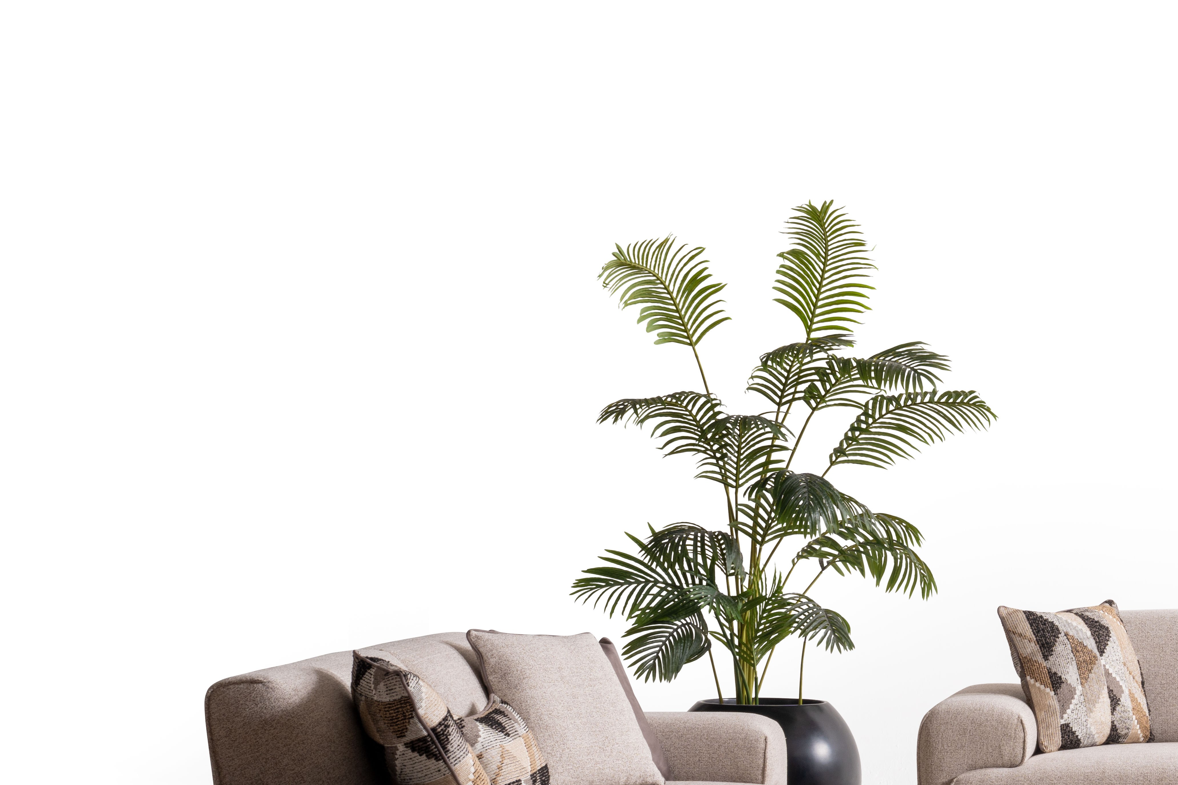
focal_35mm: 104
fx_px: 3403
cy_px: 460
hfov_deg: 18.9
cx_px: 1255
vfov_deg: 13.2
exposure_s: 1/100
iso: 100
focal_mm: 45
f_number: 13
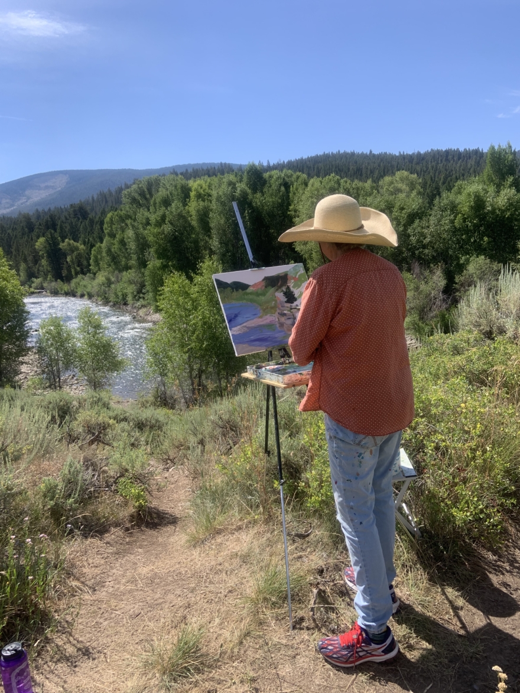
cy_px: 346
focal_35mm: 26
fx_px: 521
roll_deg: +4.5
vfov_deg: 67.3
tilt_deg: -9.9
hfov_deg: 53.1
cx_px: 260
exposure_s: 1/1845
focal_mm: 4.25
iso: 25
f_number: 1.8
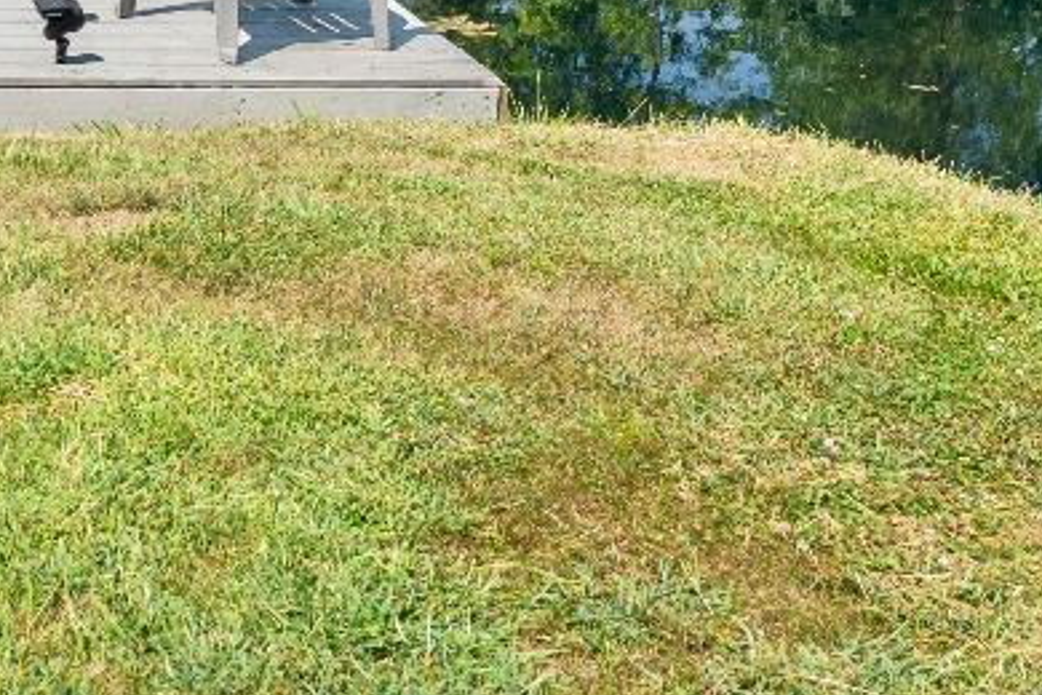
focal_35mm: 75
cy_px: -235
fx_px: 2157
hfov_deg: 25.2
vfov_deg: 17.1
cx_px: -115
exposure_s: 1/320
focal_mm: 19.4
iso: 640
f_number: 8
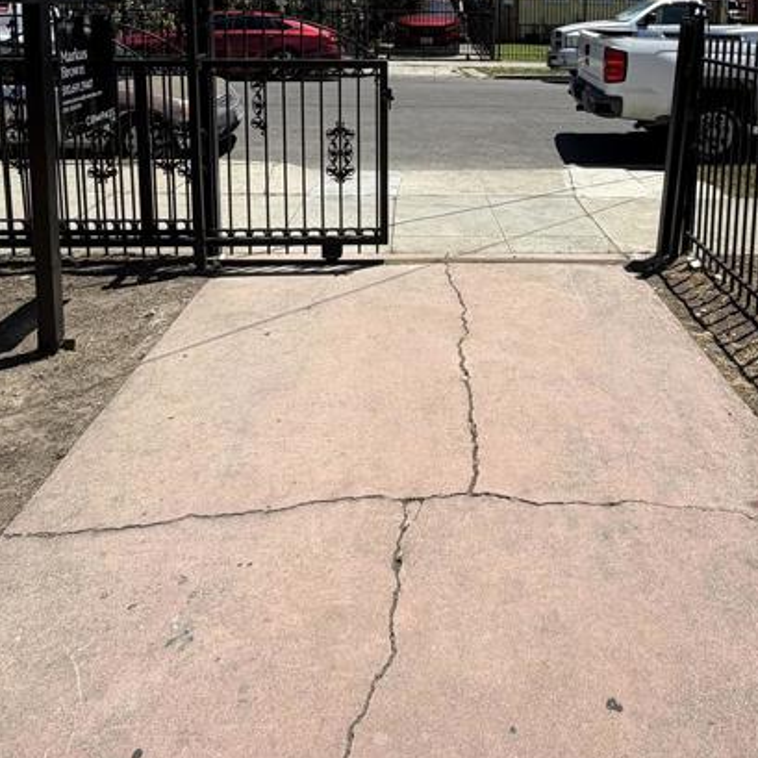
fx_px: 768
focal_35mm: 31
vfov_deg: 47.9
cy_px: 96
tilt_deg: -7.4
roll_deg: -0.4
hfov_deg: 52.1
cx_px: 460
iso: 20
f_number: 2.2
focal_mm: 2.22
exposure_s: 1/1001
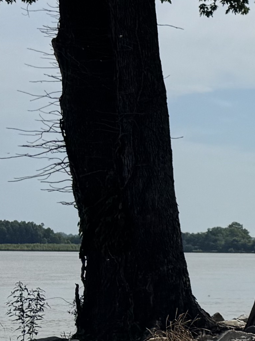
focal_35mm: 133
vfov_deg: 14.8
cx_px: 722
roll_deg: -1.4
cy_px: 111
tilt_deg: +3.1
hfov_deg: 9.3
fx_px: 1307
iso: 64
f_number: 1.78
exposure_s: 1/12346
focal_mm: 6.76
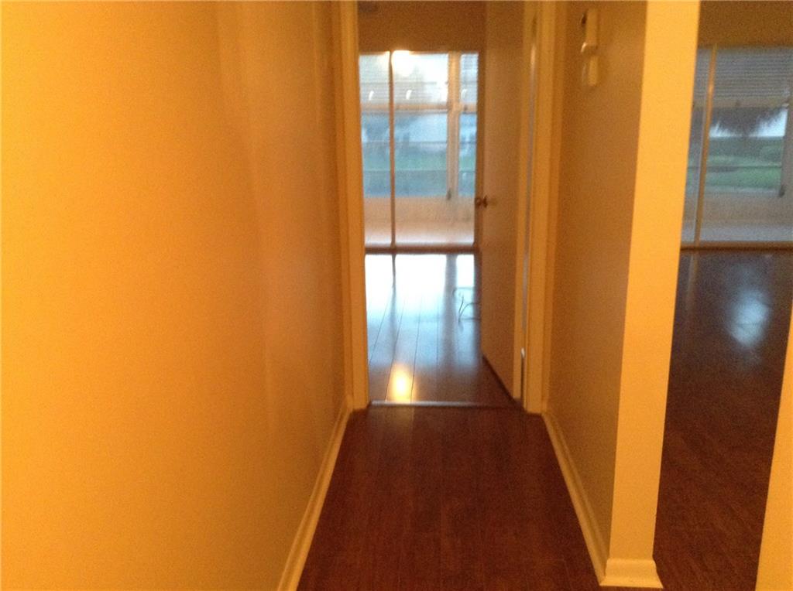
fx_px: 755
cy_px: 296
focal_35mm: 33
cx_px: 396
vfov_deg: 42.8
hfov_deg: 55.4
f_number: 2.4
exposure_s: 1/17
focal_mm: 3.3
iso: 400
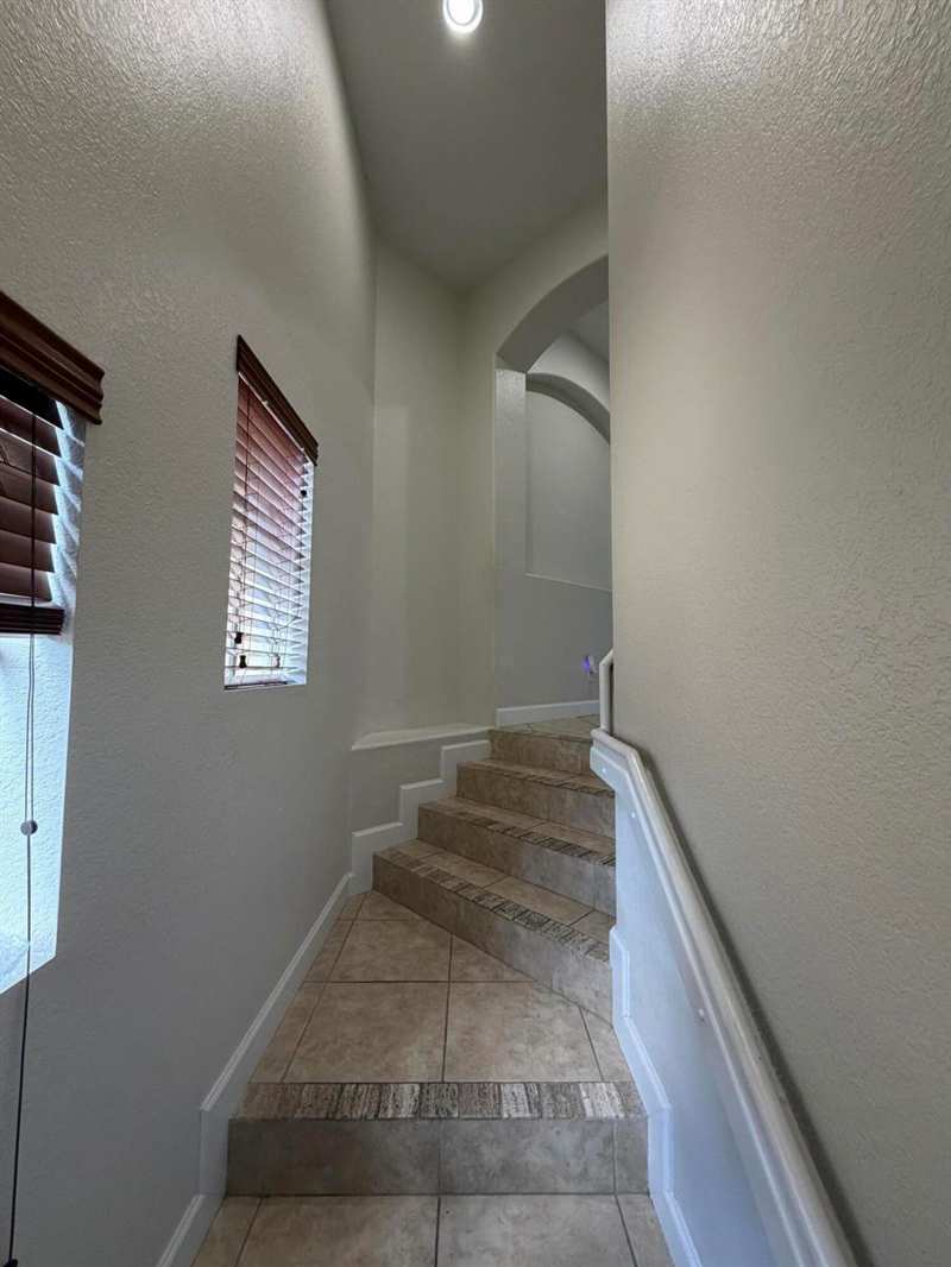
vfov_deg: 102.1
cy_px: 634
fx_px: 513
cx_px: 476
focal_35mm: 14
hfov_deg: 85.7
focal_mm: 2.22
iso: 250
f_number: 2.2
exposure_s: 1/120
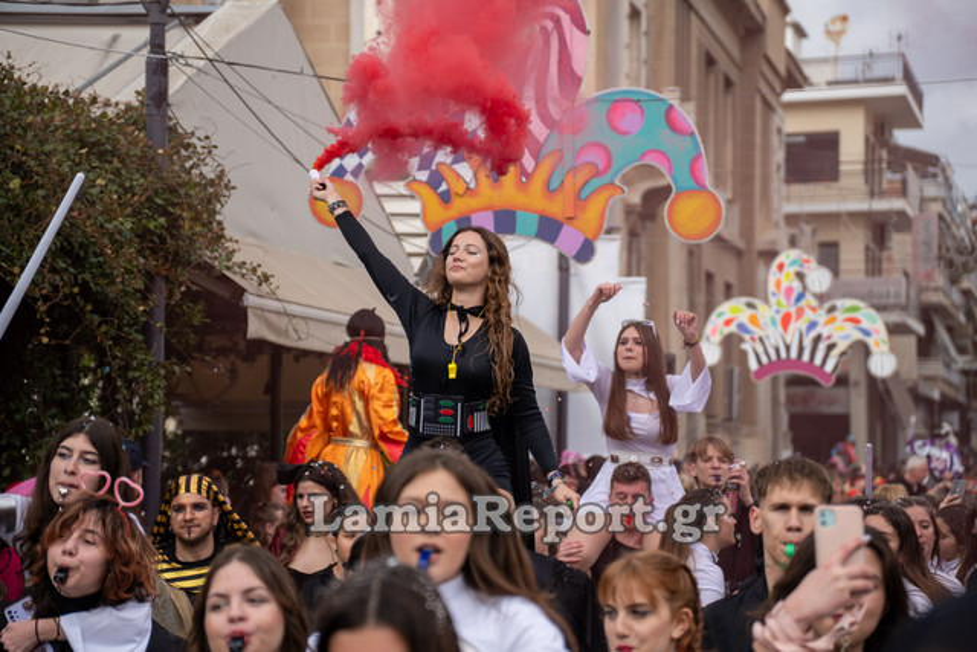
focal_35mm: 105
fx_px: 2850
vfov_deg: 13.0
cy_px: 326
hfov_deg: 19.5
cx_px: 488
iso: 100
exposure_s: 1/1000
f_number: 2.8
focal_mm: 70
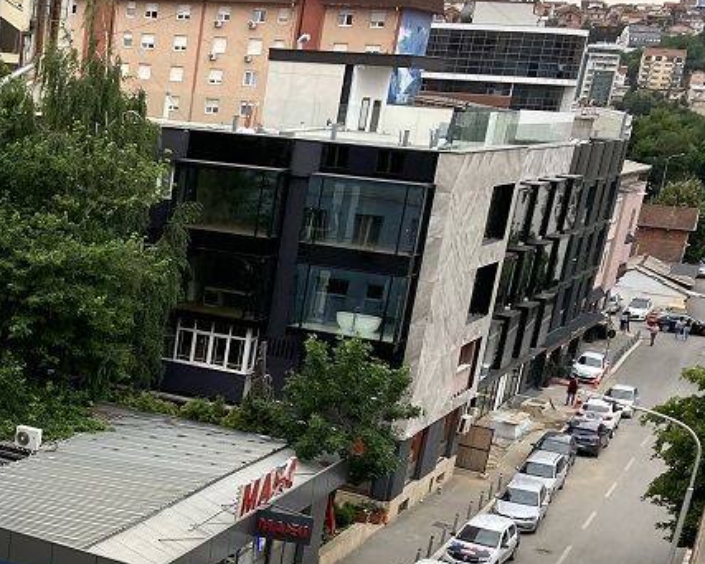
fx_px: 1336
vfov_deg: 22.9
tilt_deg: -20.6
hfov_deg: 27.0
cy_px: 569
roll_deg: -3.5
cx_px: -79
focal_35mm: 64
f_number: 1.8
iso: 64
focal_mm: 3.99
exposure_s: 1/121
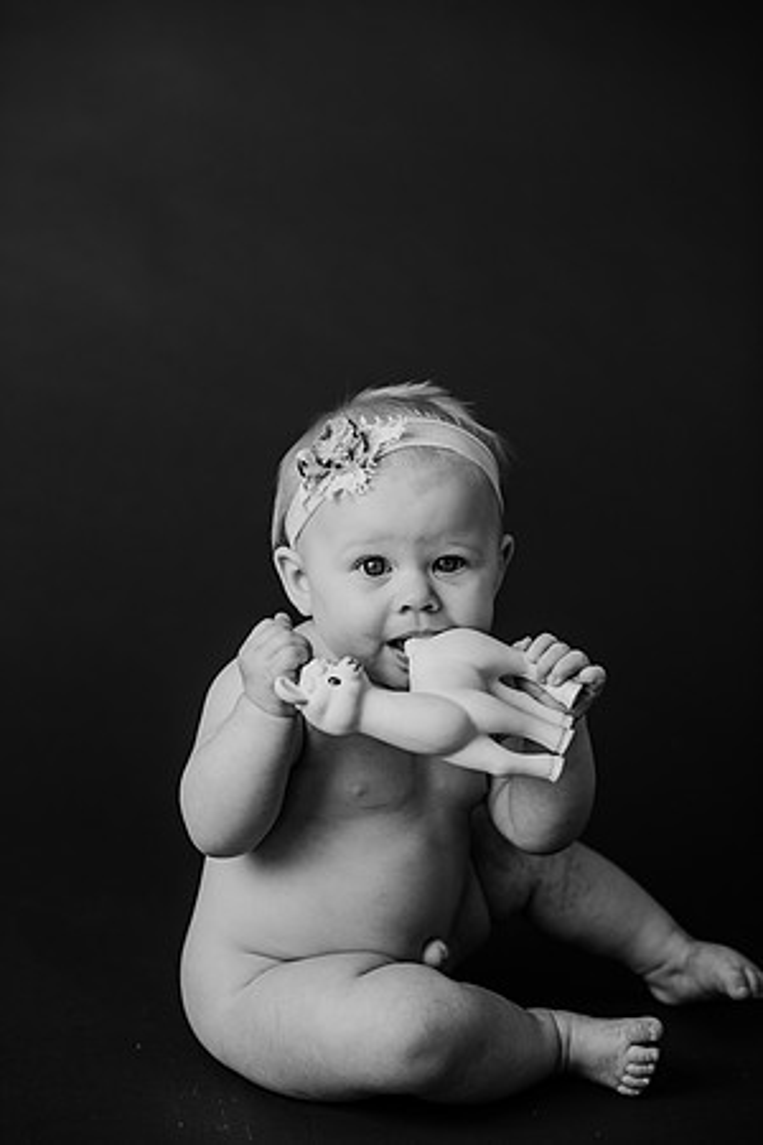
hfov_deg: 16.1
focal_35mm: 85
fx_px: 2702
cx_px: 382
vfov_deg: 23.9
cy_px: 572
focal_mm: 85
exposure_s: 1/160
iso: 100
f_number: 2.8
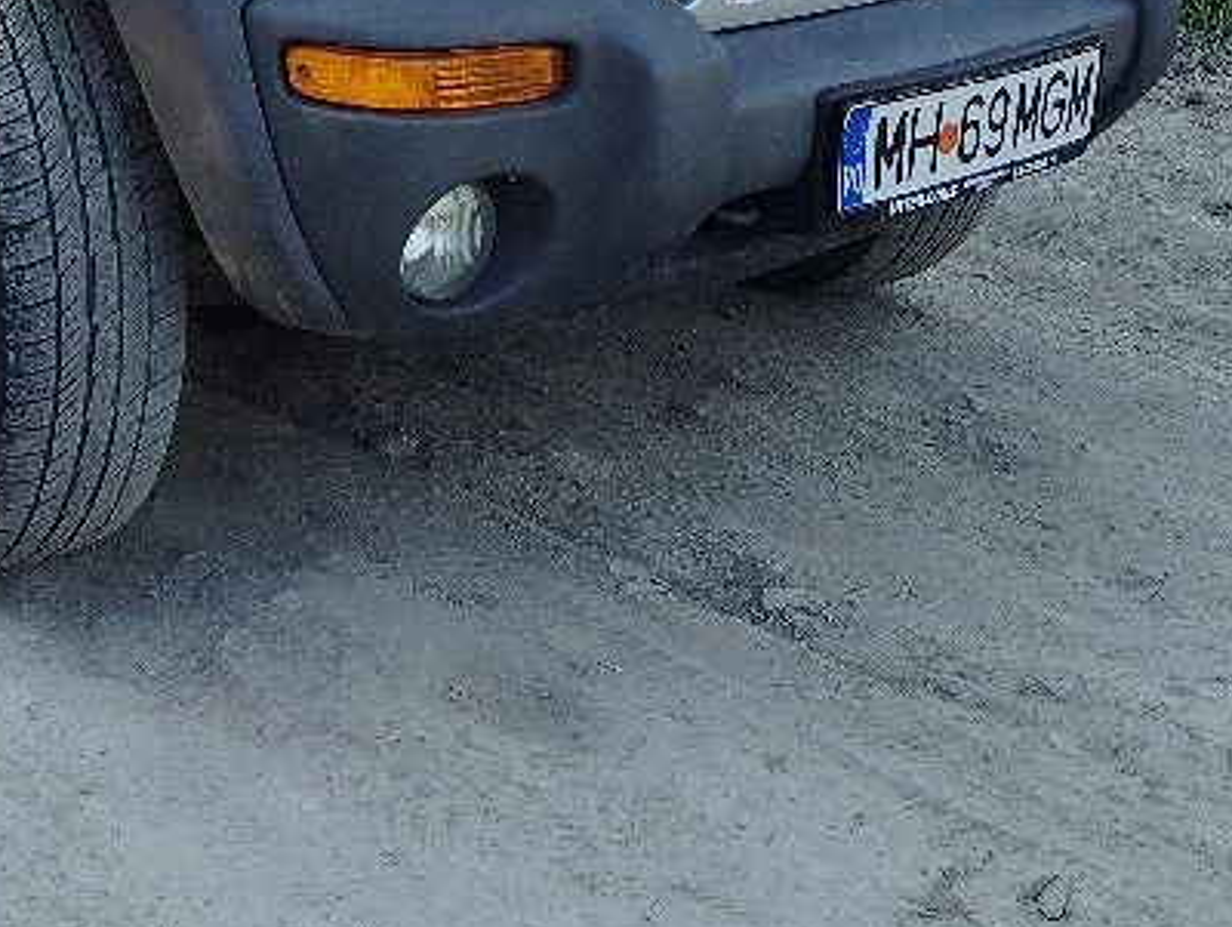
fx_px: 2494
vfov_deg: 19.8
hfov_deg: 26.8
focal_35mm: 70
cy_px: -186
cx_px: 117
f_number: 1.8
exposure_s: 1/147
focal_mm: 4.22
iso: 50
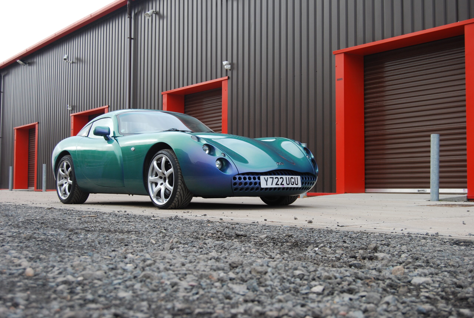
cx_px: 237
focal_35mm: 46
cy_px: 159
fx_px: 613
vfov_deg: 29.0
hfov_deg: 42.3
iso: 200
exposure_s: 1/125
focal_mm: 31
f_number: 5.6
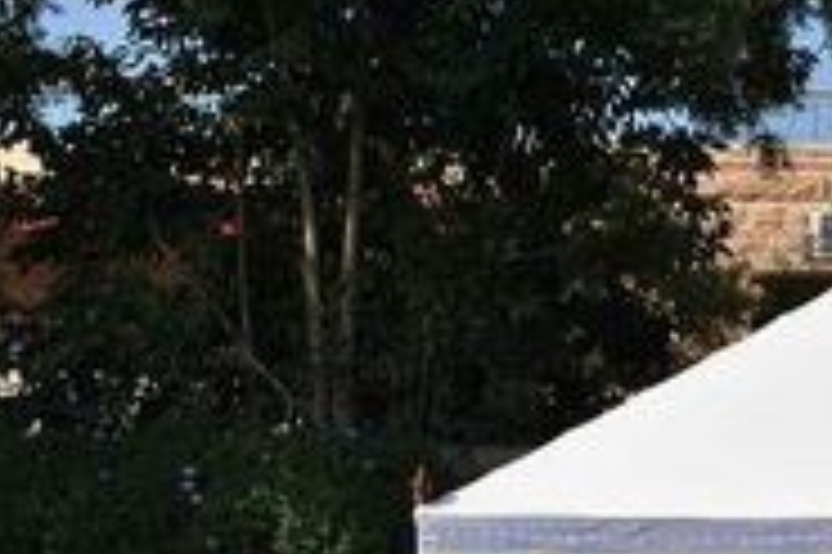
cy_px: 739
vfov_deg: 10.3
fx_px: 3002
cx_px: 863
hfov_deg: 15.4
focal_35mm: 130
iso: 100
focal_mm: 32
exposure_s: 1/320
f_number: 9
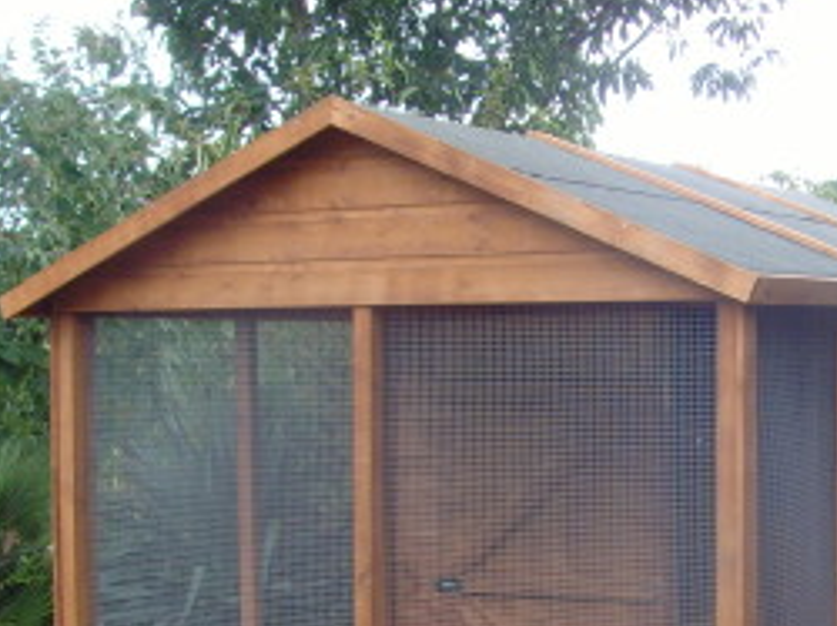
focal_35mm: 80
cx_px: 559
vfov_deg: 18.2
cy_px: 546
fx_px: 1933
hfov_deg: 24.3
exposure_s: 1/90
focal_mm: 6.6
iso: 100
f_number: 3.5
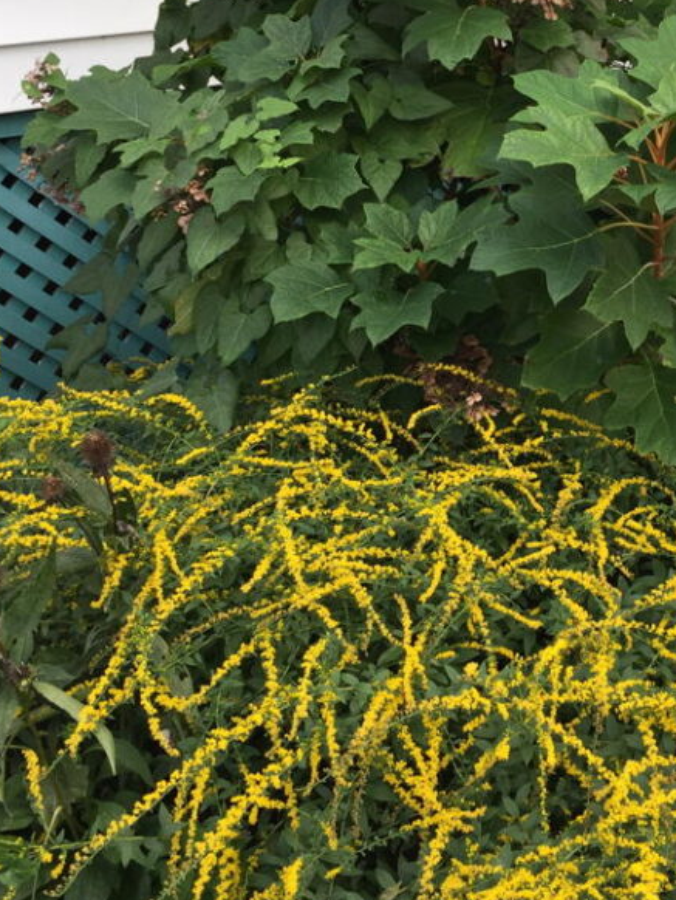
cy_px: 326
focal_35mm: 51
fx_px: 1327
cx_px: 585
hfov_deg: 27.7
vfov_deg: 37.2
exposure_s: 1/166
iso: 32
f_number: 2.2
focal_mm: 4.15
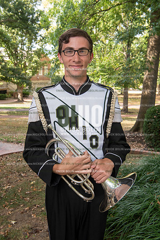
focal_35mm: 42
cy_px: 120
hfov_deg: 31.9
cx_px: 80
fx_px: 280
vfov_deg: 46.4
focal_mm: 42
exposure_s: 1/100
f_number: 8
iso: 500
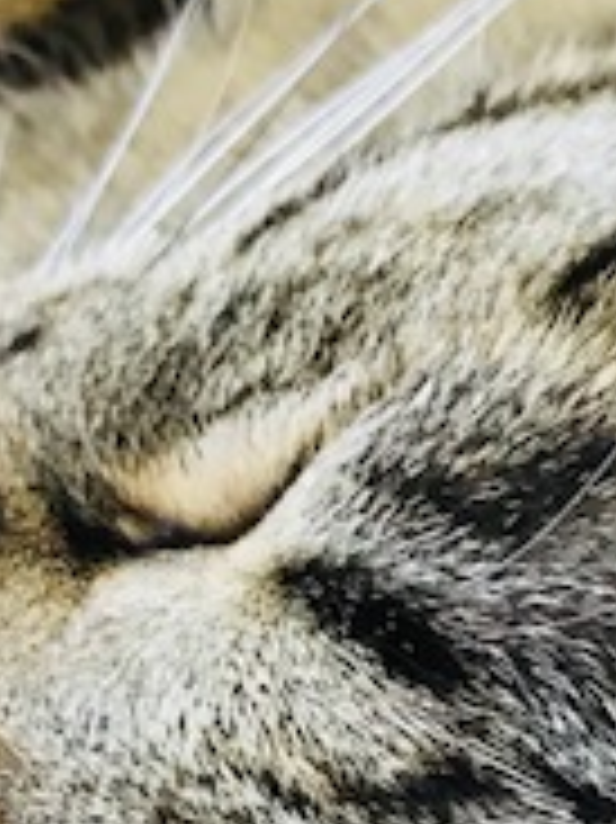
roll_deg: -9.7
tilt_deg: -27.1
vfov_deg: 20.0
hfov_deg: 14.9
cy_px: 509
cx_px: 531
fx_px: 2328
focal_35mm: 98
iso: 100
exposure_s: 1/9
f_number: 1.8
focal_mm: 3.99
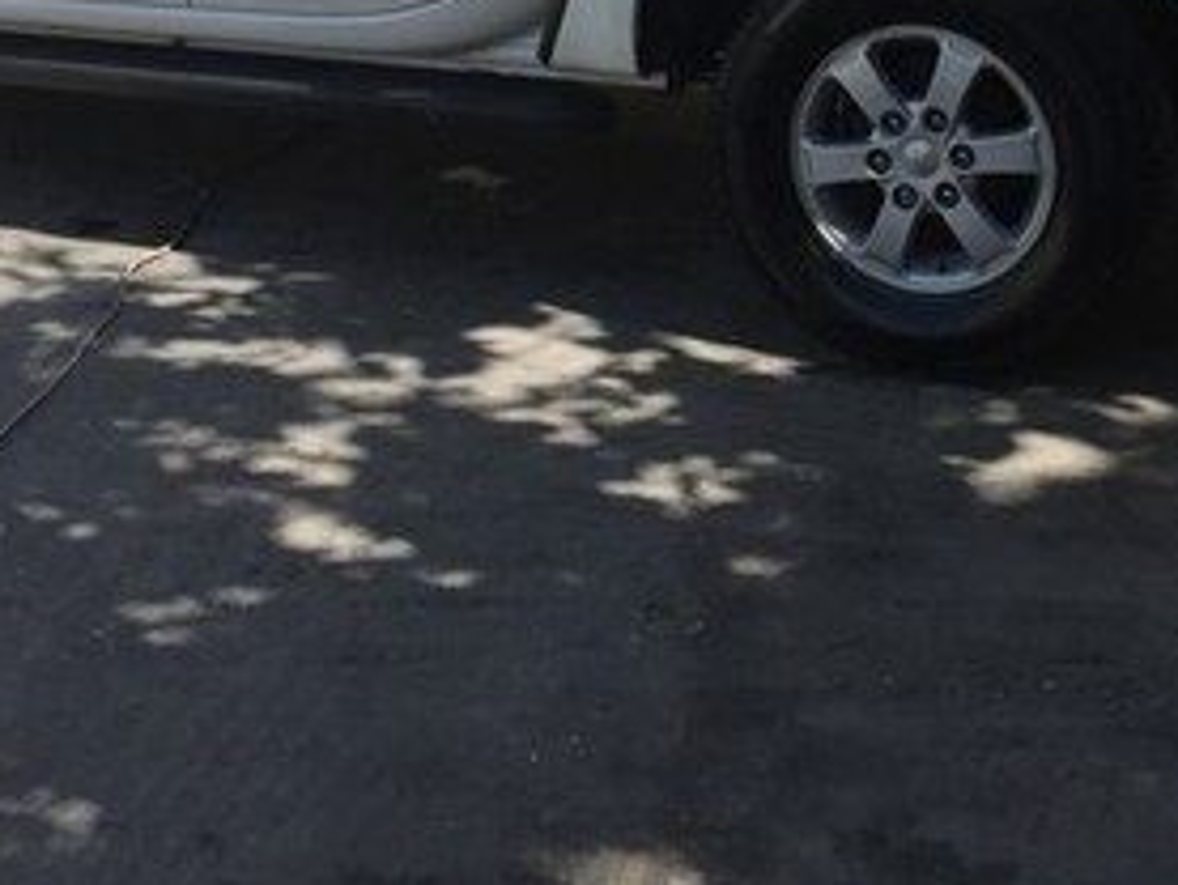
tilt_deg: -8.2
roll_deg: -0.5
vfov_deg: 20.1
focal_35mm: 69
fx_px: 2349
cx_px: 706
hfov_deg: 28.1
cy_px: -160
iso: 32
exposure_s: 1/1364
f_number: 2.2
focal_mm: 4.15
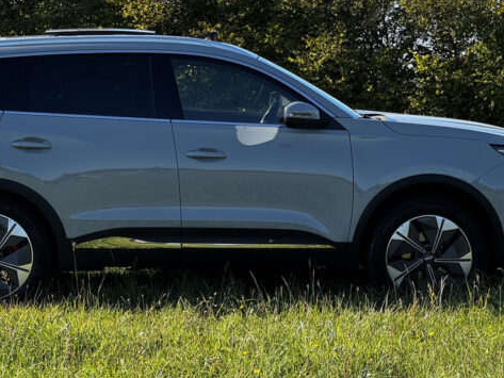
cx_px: 206
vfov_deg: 11.8
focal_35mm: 125
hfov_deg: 15.8
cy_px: 116
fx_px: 1820
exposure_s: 1/348
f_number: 2.8
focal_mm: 9
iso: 25
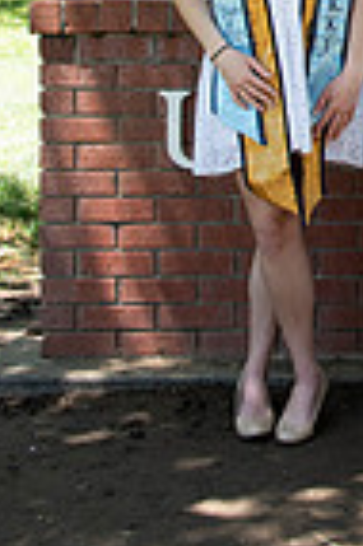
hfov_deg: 12.8
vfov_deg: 18.7
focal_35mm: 101
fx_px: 1531
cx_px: 550
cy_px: -168
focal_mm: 32
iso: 640
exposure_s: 1/400
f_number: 5.6
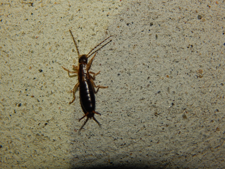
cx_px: 112
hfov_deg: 21.1
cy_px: 84
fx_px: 605
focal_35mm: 93
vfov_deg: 15.9
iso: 200
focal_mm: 16.6
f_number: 8.8
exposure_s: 1/30
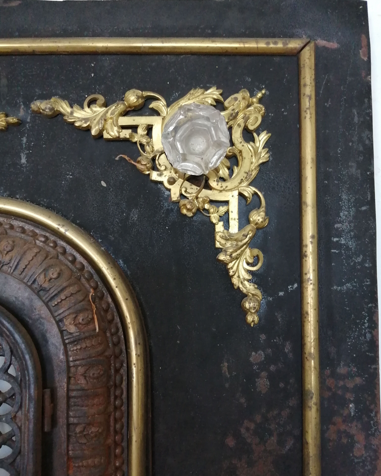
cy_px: 245
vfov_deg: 62.2
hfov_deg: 51.5
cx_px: 191
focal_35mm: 28
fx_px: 395
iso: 320
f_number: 1.8
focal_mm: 3.46
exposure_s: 1/25
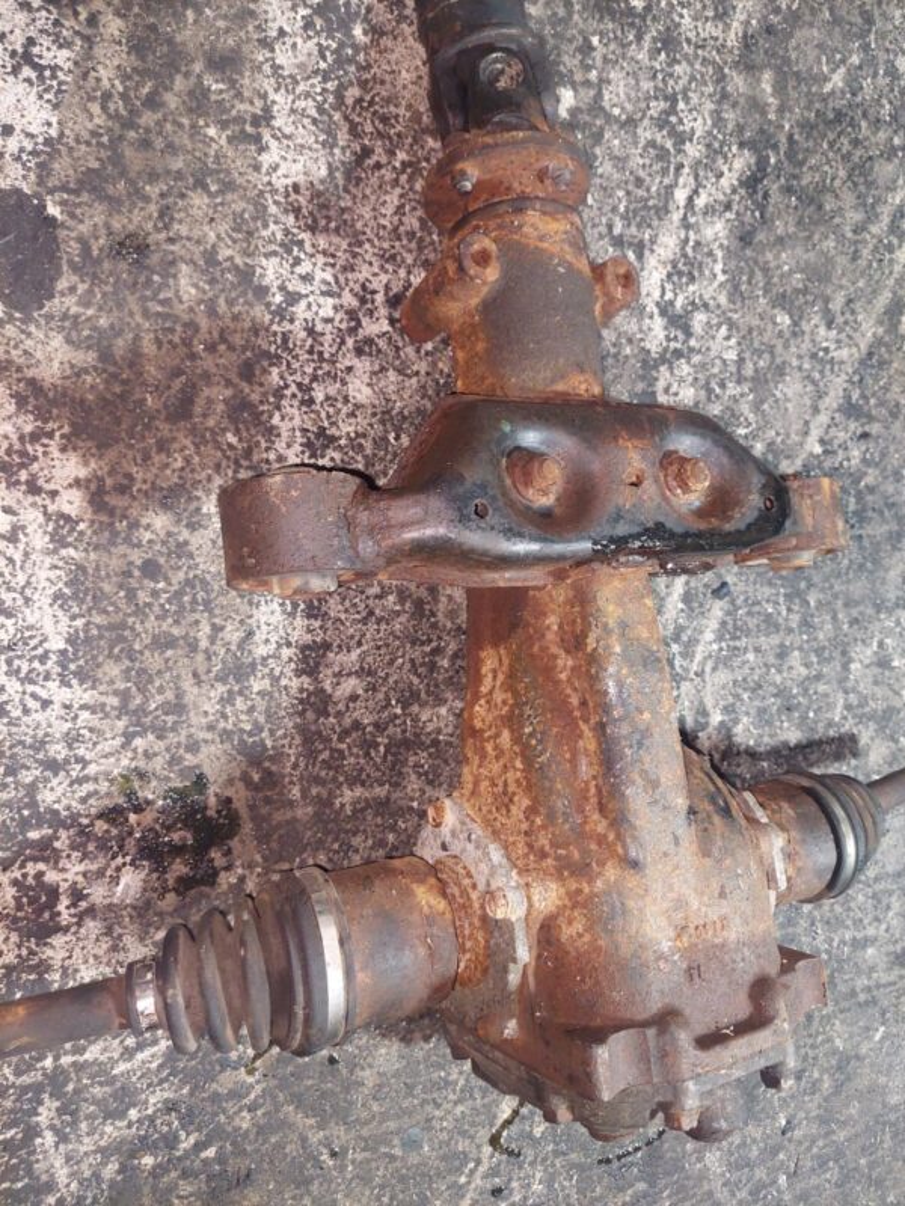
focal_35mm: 25
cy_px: 603
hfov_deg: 54.9
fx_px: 871
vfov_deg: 69.4
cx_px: 452
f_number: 1.8
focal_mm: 5.23
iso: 200
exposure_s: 1/50
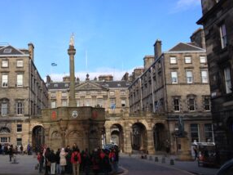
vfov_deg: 29.6
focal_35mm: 49
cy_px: 90
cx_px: 83
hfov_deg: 38.6
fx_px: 330
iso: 50
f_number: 2.4
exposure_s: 1/717
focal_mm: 4.28
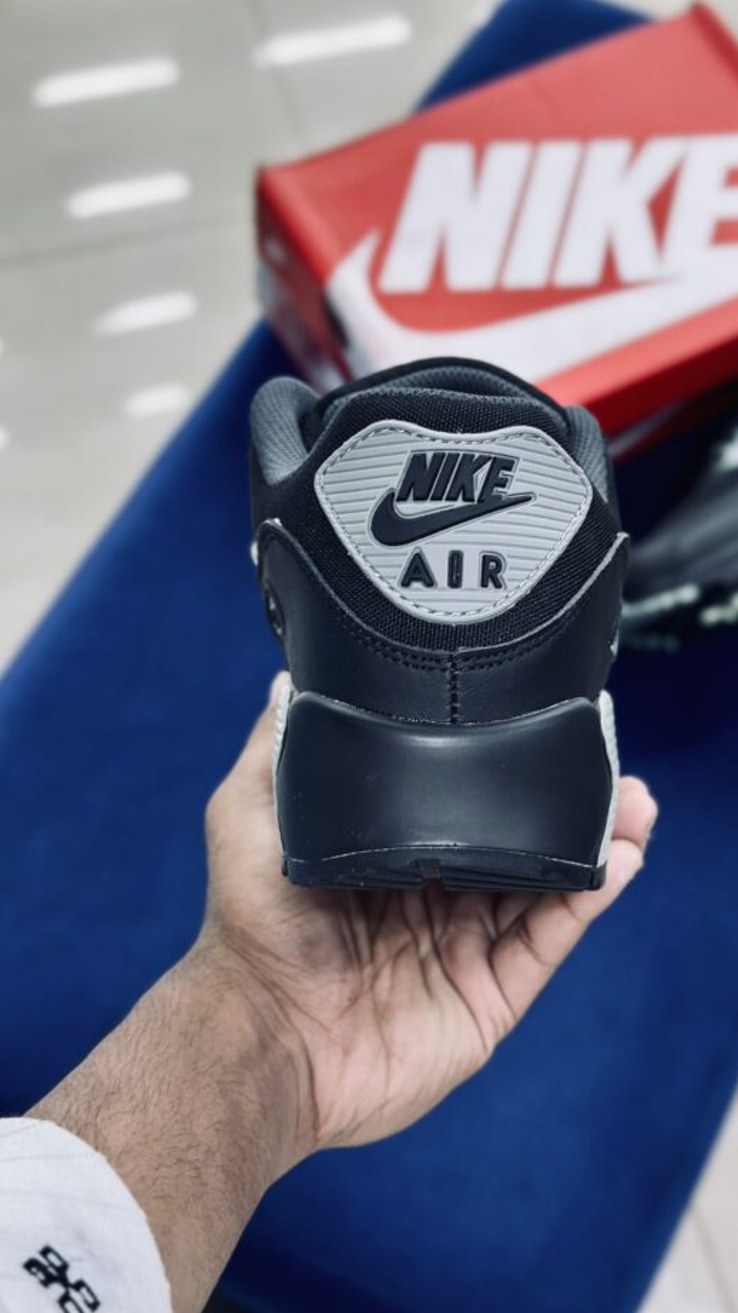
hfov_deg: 22.6
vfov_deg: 39.2
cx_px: 440
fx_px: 1844
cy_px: 656
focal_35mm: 53
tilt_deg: -60.3
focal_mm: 6.86
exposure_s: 1/100
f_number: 1.78
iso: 125
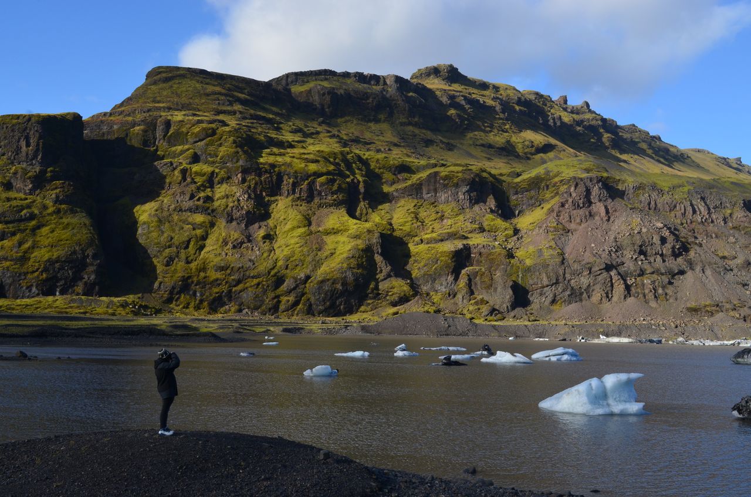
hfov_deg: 49.6
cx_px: 376
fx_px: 812
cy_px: 248
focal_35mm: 39
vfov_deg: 34.1
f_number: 10
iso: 280
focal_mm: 26
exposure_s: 1/250
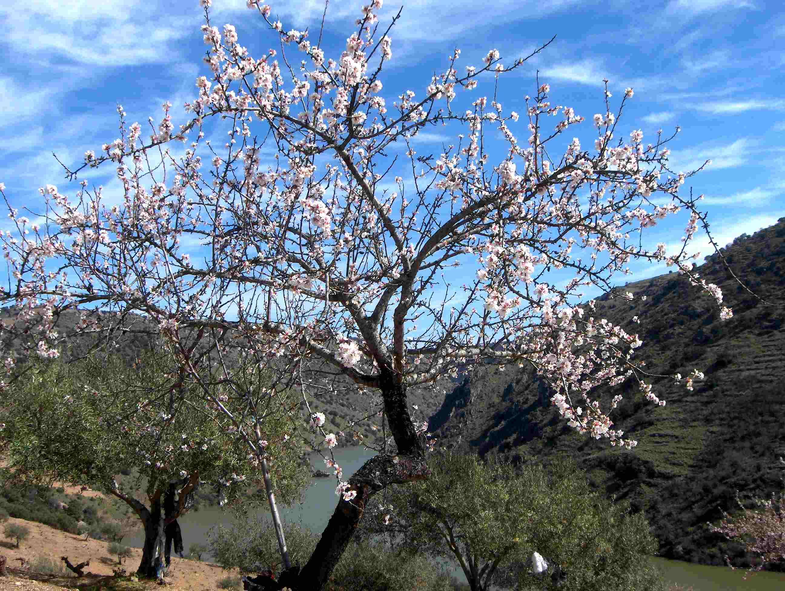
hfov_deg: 47.8
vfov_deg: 36.9
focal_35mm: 39
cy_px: 296
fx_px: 886
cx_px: 392
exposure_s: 1/820
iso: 100
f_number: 4.8
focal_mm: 8
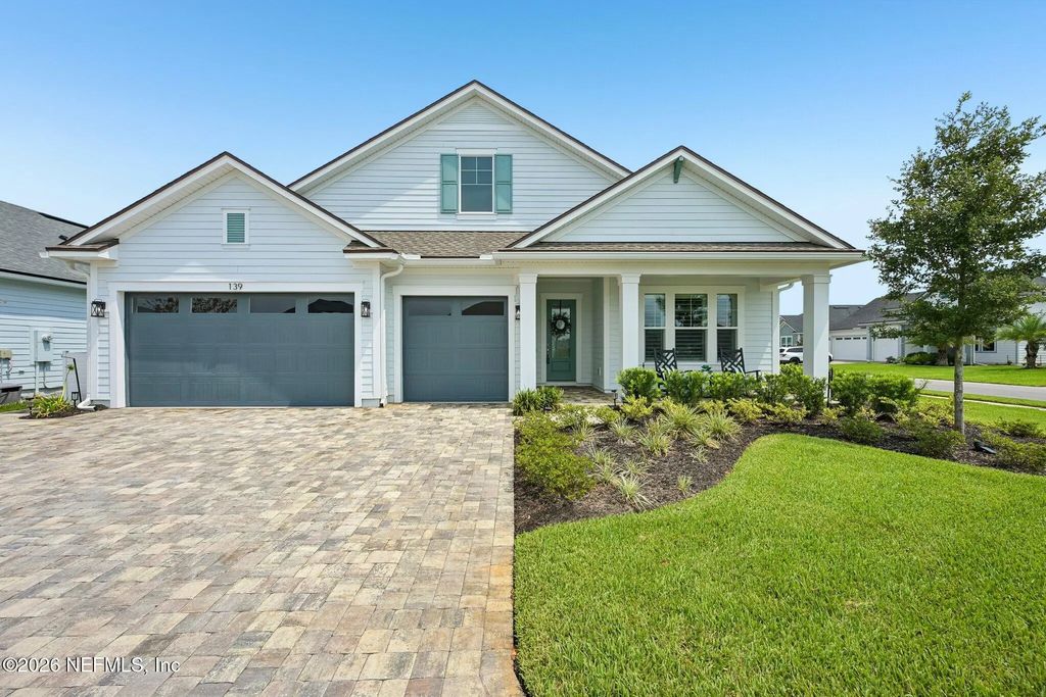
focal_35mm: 14
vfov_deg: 81.2
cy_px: 348
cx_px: 523
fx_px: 407
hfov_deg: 104.2
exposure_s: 1/350
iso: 100
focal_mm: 14
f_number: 8
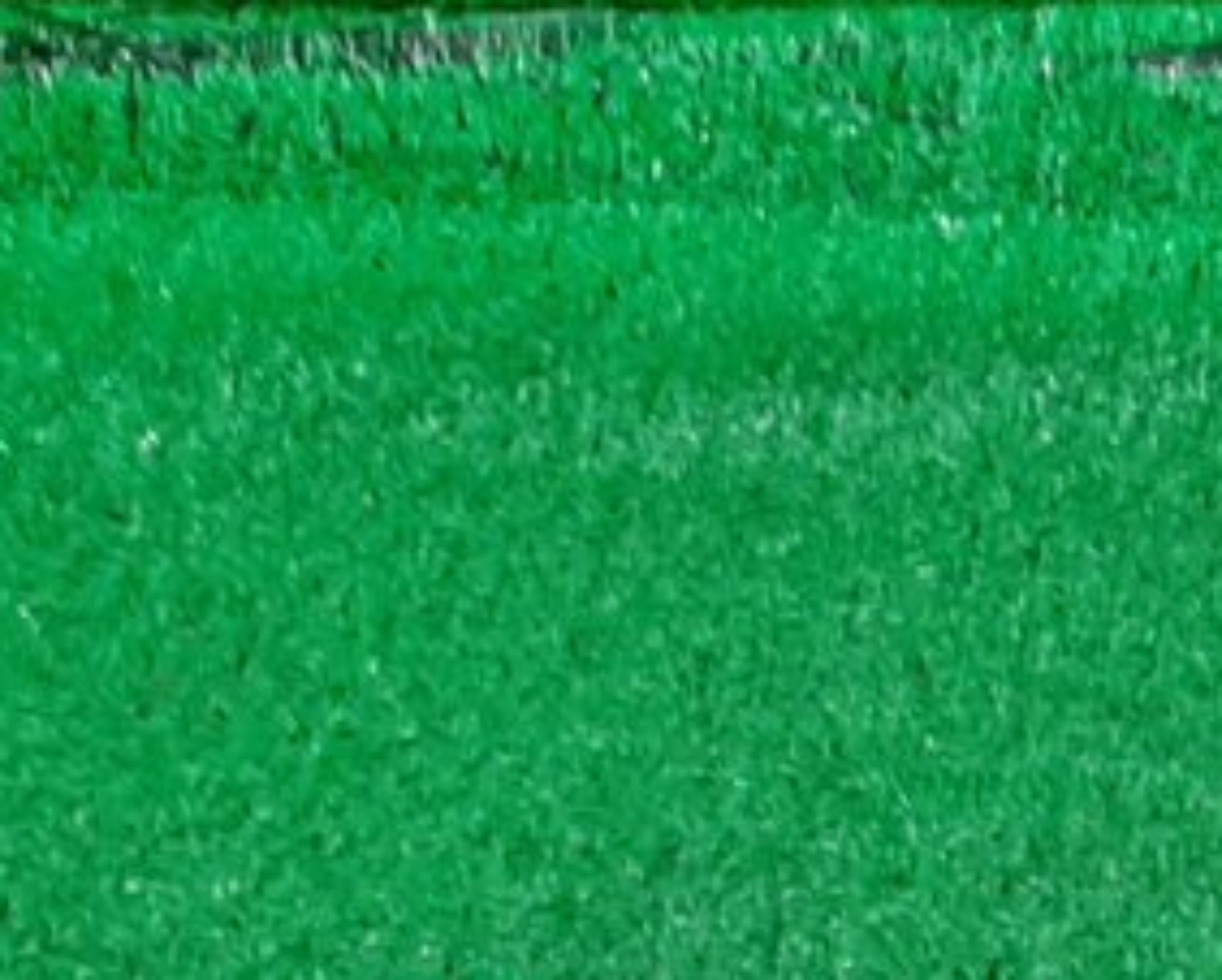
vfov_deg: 10.7
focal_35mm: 129
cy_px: 2120
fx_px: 4670
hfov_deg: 14.4
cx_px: 1468
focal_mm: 3.93
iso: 97
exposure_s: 1/50
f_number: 1.7
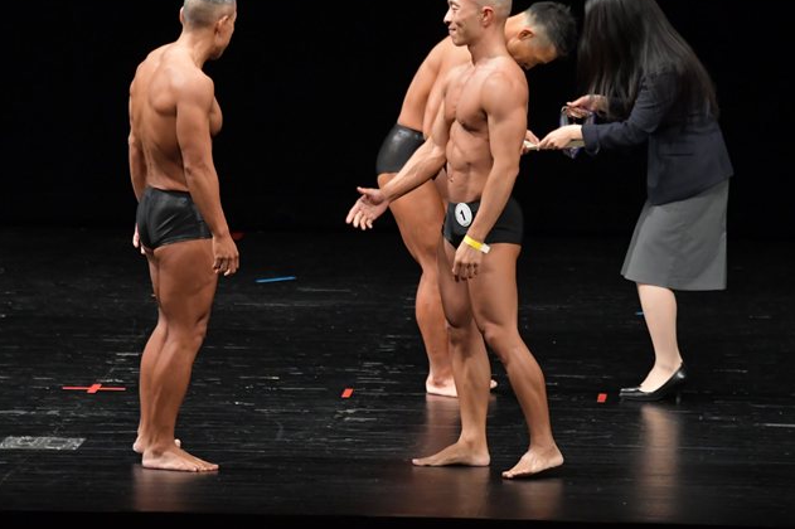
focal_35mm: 313
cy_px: 266
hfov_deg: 6.6
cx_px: 380
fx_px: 6908
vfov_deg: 4.4
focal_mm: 170
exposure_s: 1/400
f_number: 5.6
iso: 3200
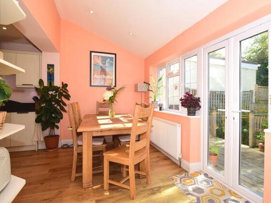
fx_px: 133
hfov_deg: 90.7
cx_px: 151
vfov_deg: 74.7
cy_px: 98
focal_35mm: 17
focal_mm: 10
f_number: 5.6
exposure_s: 1/160
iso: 400
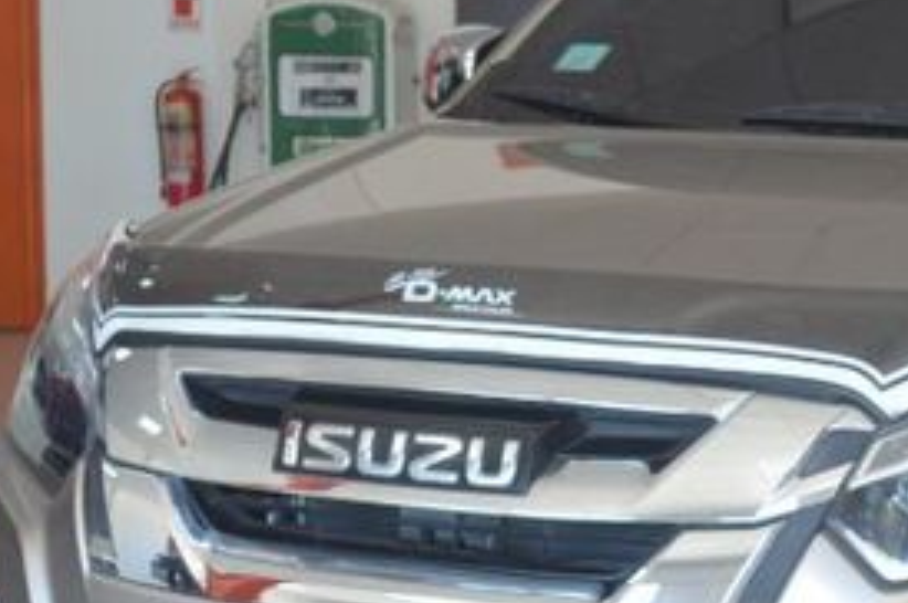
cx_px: 915
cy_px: 381
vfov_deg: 12.2
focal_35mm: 112
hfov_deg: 17.8
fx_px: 2821
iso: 500
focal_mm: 20
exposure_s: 1/160
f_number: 3.8
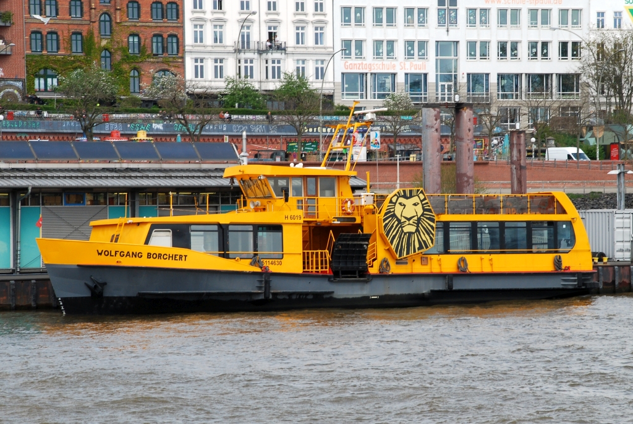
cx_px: 316
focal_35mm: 135
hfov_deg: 15.2
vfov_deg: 10.2
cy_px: 212
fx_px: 2376
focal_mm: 90
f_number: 10
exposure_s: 1/250
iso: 200
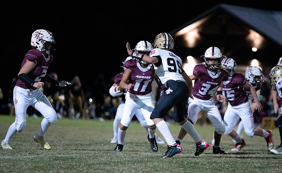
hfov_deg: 8.3
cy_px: 80
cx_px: 164
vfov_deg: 5.1
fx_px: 1935
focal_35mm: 253
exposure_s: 1/1000
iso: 10000
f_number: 2.8
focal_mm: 200
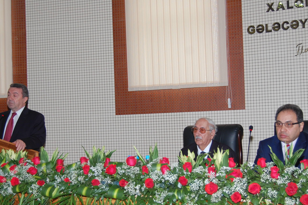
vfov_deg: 26.4
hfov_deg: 38.9
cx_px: 137
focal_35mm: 51
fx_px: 436
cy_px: 126
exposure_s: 1/100
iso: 400
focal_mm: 26
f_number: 4
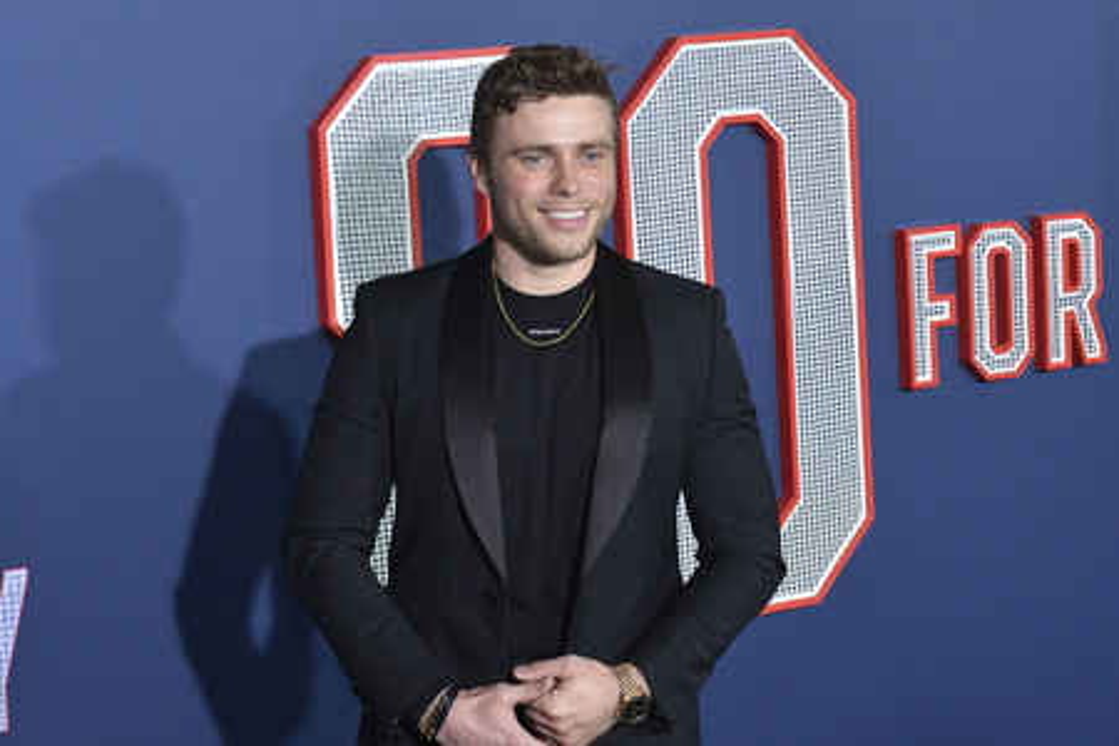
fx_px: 2176
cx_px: 560
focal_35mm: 70
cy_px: 373
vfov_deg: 19.5
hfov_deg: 28.8
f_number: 6.3
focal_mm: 70
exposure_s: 1/320
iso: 2000
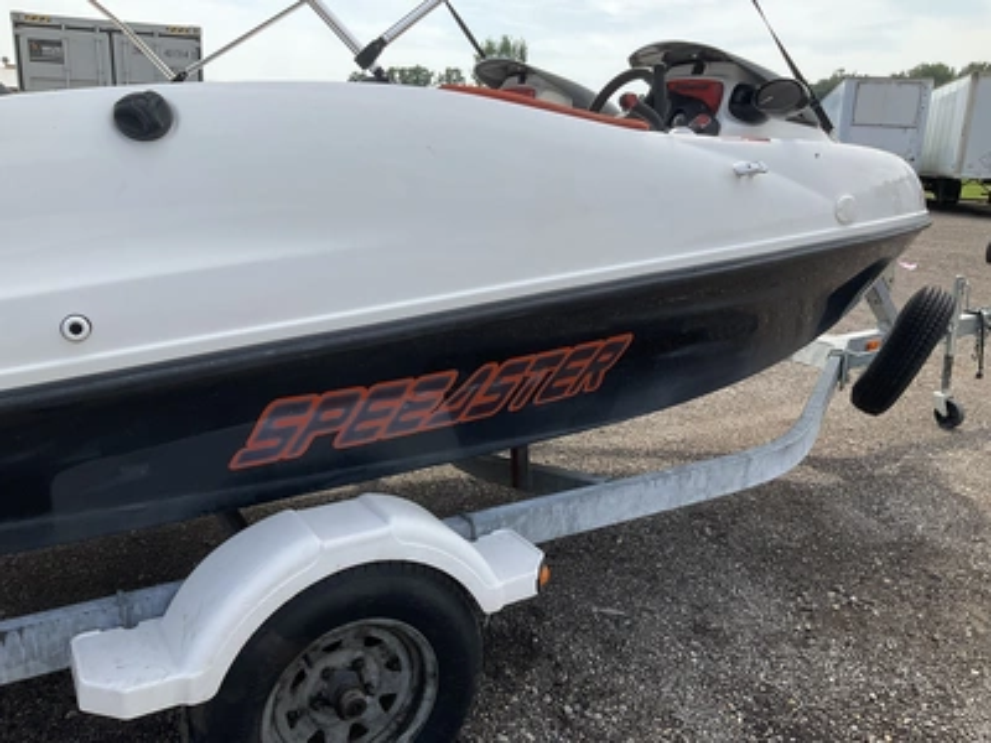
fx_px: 830
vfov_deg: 48.2
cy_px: 372
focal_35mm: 29
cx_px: 496
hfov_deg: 61.7
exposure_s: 1/1377
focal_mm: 3
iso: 25
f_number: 1.8
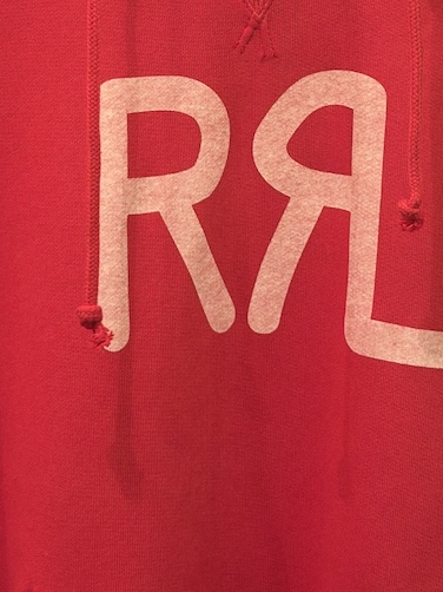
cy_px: 25
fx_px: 1742
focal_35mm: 102
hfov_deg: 14.5
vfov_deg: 18.8
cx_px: 264
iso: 640
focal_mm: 6.76
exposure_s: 1/30
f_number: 1.78
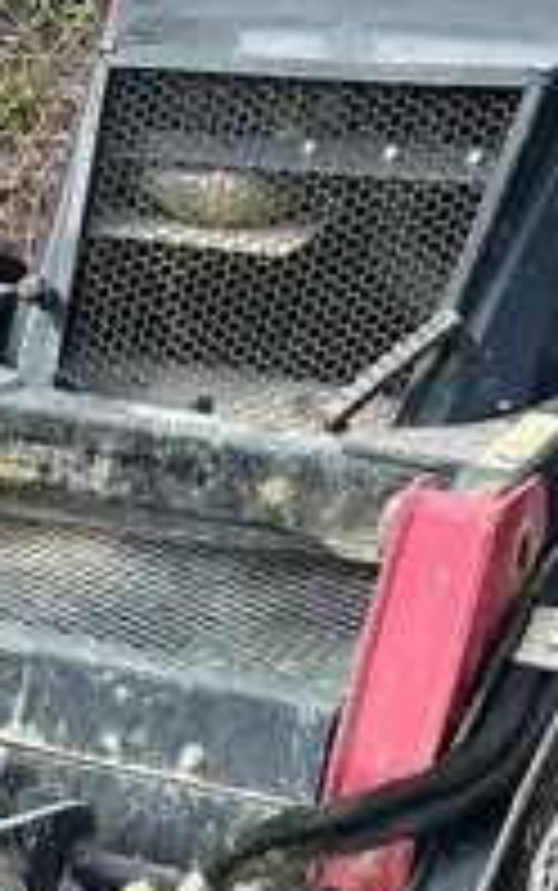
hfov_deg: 12.7
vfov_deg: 19.1
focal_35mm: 102
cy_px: 1096
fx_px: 2478
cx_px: 32
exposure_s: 1/840
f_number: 1.6
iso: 50
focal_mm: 5.1
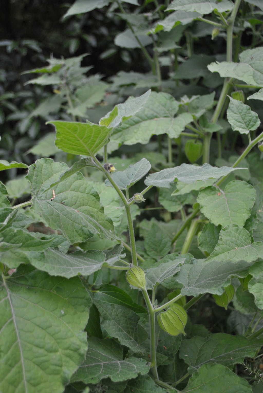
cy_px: 196
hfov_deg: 32.0
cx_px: 132
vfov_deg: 46.4
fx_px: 459
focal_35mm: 42
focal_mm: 28
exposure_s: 1/125
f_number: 4.5
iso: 360
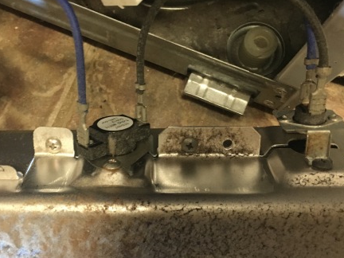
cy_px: 135
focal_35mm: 43
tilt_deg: -78.9
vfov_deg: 33.6
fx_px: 427
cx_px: 124
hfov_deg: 43.4
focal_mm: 4.15
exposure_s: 1/17
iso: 200
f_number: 2.2
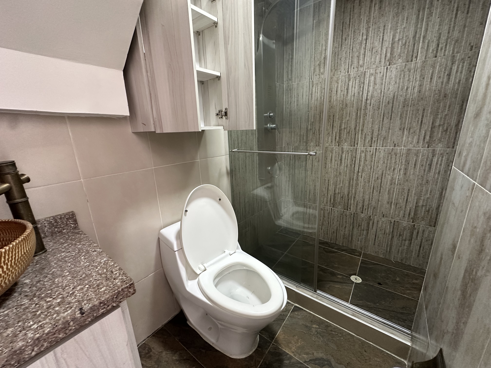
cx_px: 246
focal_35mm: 14
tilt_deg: -15.5
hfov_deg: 102.1
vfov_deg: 85.7
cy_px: 184
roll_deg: +1.2
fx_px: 199
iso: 320
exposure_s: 1/76
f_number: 2.2
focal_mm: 2.22
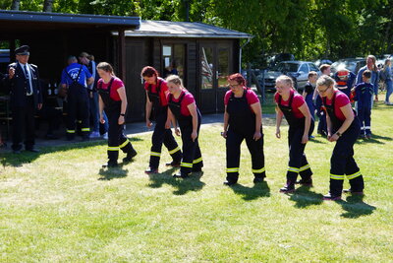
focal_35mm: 63
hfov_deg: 31.9
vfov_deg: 21.6
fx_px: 688
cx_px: 196
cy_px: 132
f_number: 6.3
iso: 100
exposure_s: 1/100
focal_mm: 42
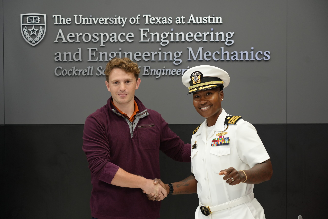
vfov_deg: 20.0
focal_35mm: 68
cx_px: 164
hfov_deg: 29.7
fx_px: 620
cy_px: 110
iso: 1600
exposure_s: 1/160
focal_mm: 68
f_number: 4
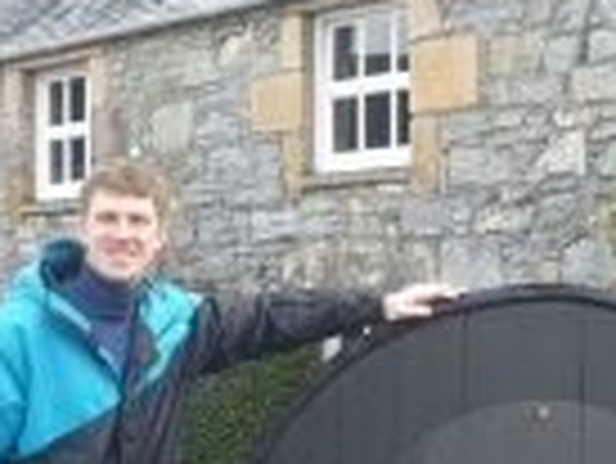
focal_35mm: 99
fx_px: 1763
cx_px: 522
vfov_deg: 14.8
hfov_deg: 19.5
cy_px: 392
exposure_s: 1/100
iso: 80
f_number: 2.9
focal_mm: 5.9
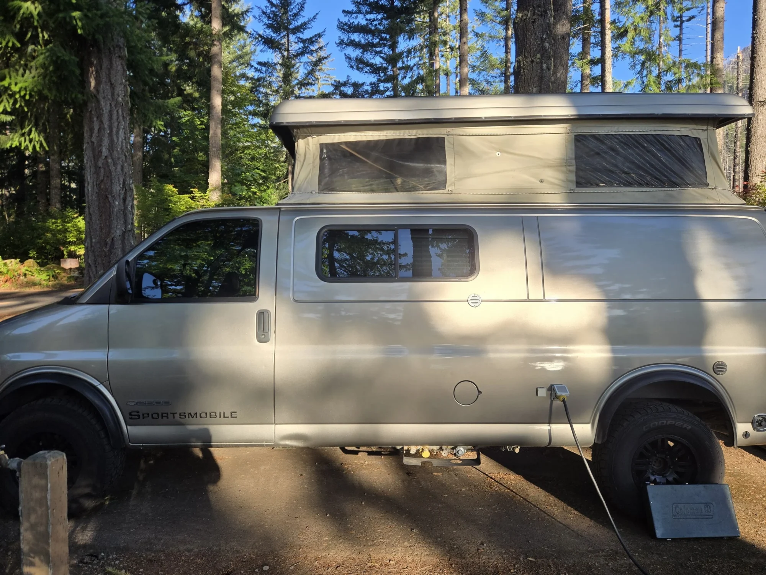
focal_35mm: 23
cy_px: 288
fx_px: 509
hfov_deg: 73.9
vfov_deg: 58.9
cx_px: 383
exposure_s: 1/885
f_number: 1.8
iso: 25
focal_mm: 5.4
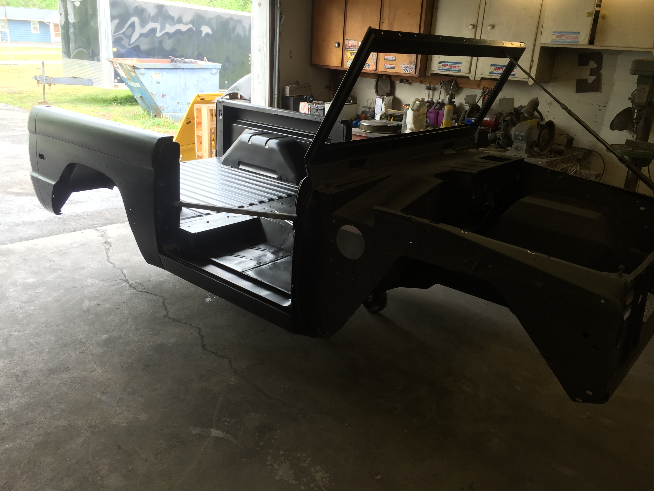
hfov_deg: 61.7
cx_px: 327
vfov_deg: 48.2
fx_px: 548
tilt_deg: -18.6
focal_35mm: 29
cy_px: 246
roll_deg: -2.7
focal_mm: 4.15
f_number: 2.2
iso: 32
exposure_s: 1/40
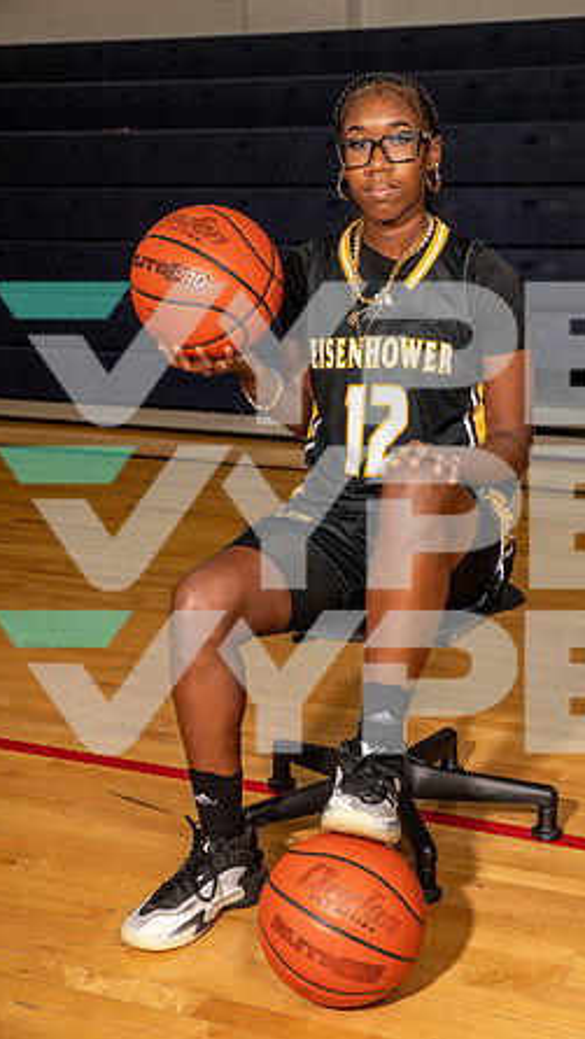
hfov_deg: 21.8
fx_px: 1516
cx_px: 340
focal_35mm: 55
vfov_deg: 37.8
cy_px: 520
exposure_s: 1/320
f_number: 6.3
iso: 320
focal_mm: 52
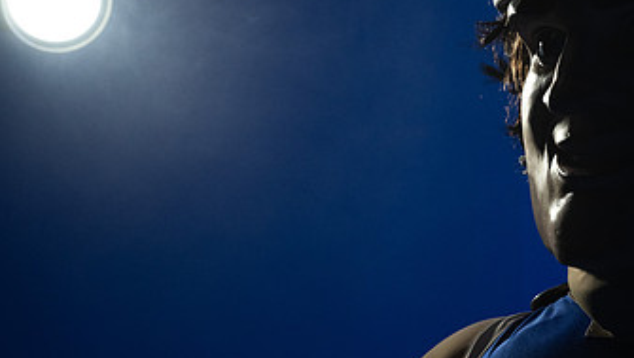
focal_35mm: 94
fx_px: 1581
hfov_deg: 22.1
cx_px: 588
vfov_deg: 12.9
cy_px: 124
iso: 1250
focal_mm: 43
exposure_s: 1/160
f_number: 4.5
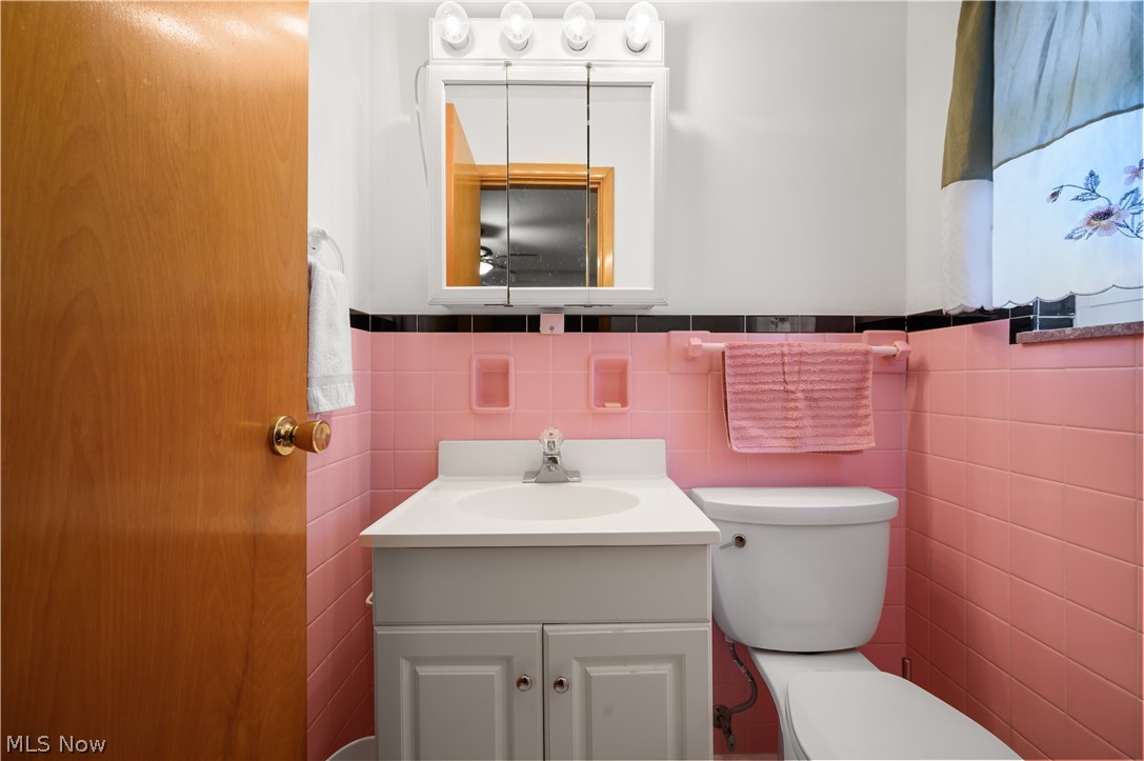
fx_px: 445
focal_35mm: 14
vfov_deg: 81.1
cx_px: 572
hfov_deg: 104.3
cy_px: 380
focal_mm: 14
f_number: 8
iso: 2000
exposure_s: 1/15
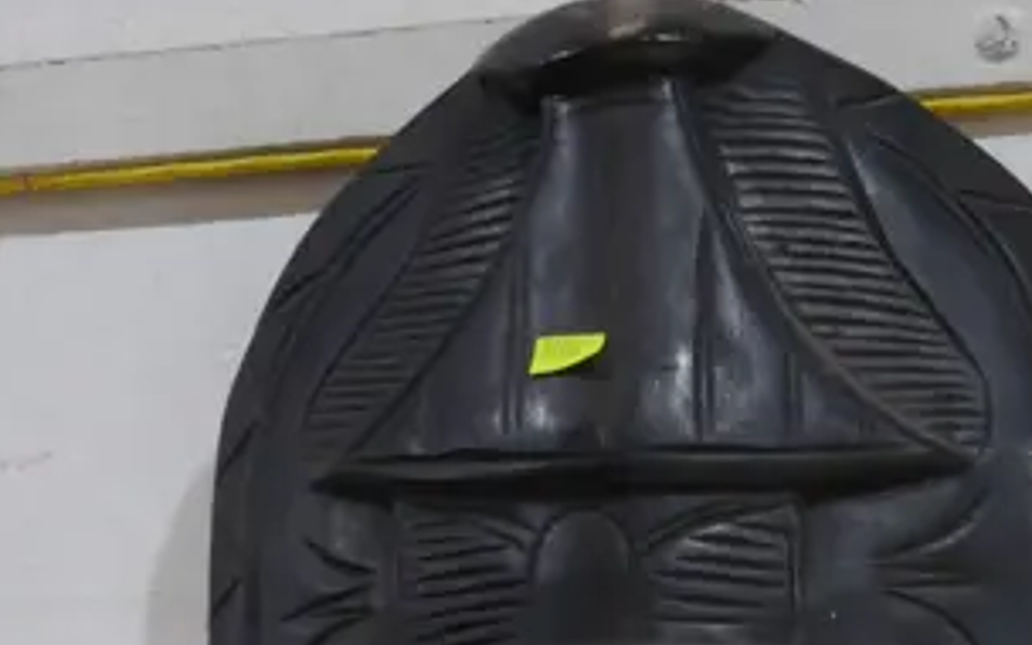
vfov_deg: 10.8
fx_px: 2813
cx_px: 526
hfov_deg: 20.8
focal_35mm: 100
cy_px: 1616
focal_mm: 14
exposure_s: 1/60
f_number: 3.5
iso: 800
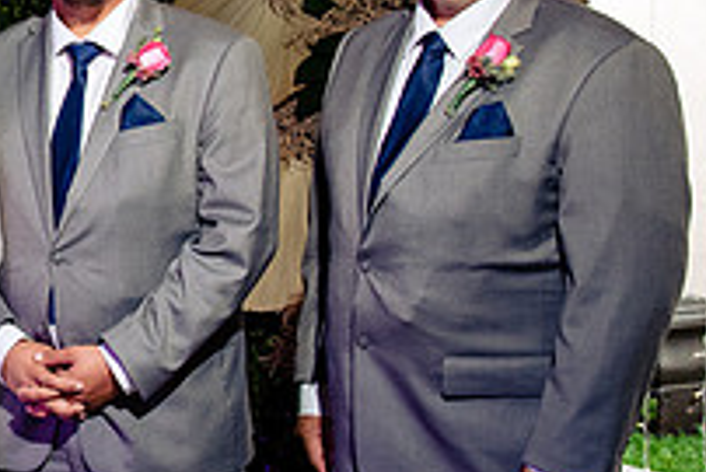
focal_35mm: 89
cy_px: 163
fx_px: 1747
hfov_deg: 20.4
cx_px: -266
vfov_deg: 15.4
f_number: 7.1
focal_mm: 31
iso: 2000
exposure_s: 1/125
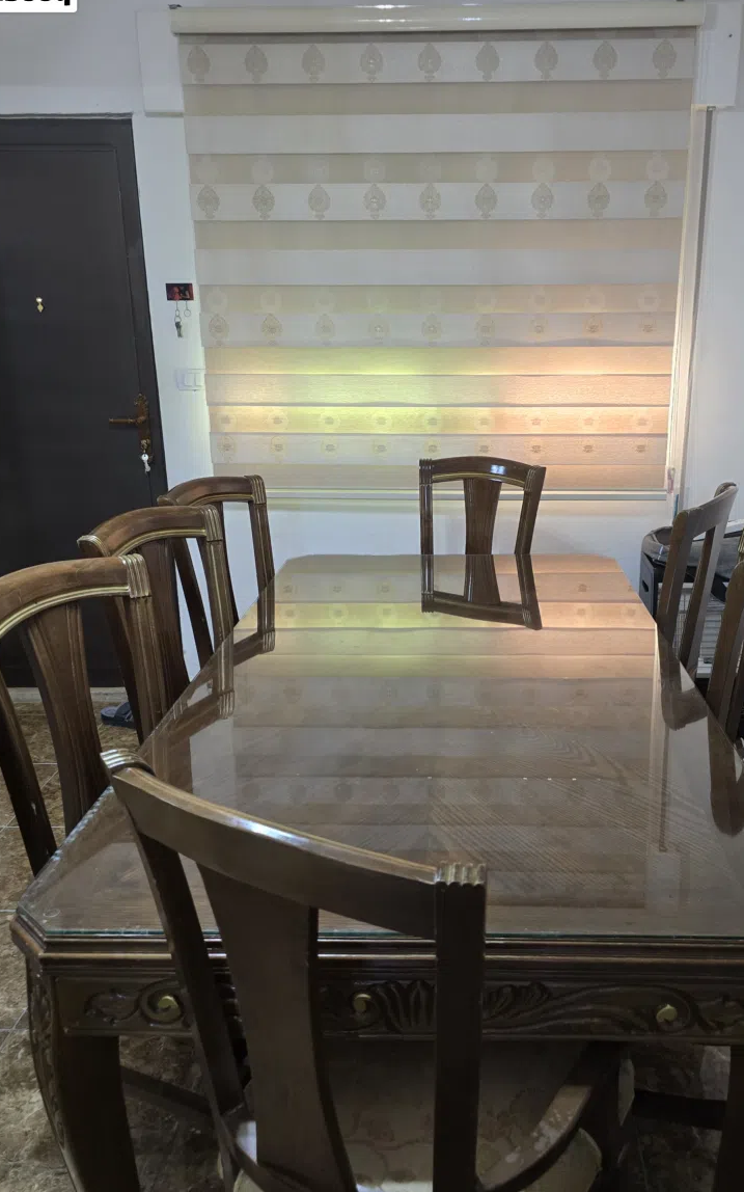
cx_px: 433
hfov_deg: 43.0
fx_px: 941
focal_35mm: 29
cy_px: 621
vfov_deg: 64.6
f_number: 1.7
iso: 640
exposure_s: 1/100
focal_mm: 6.3
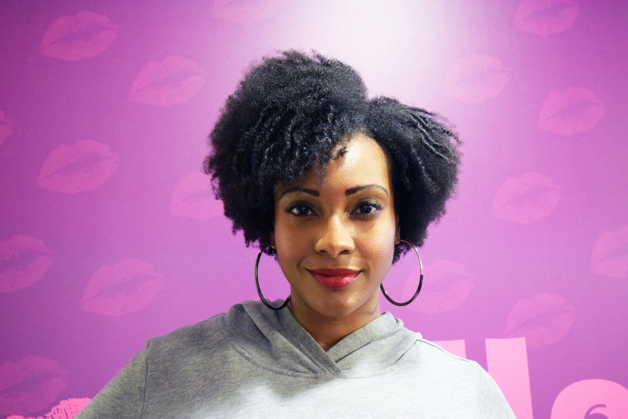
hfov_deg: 38.9
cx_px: 314
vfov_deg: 26.5
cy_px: 210
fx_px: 890
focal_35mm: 51
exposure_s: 1/60
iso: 2800
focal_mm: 34
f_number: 4.5
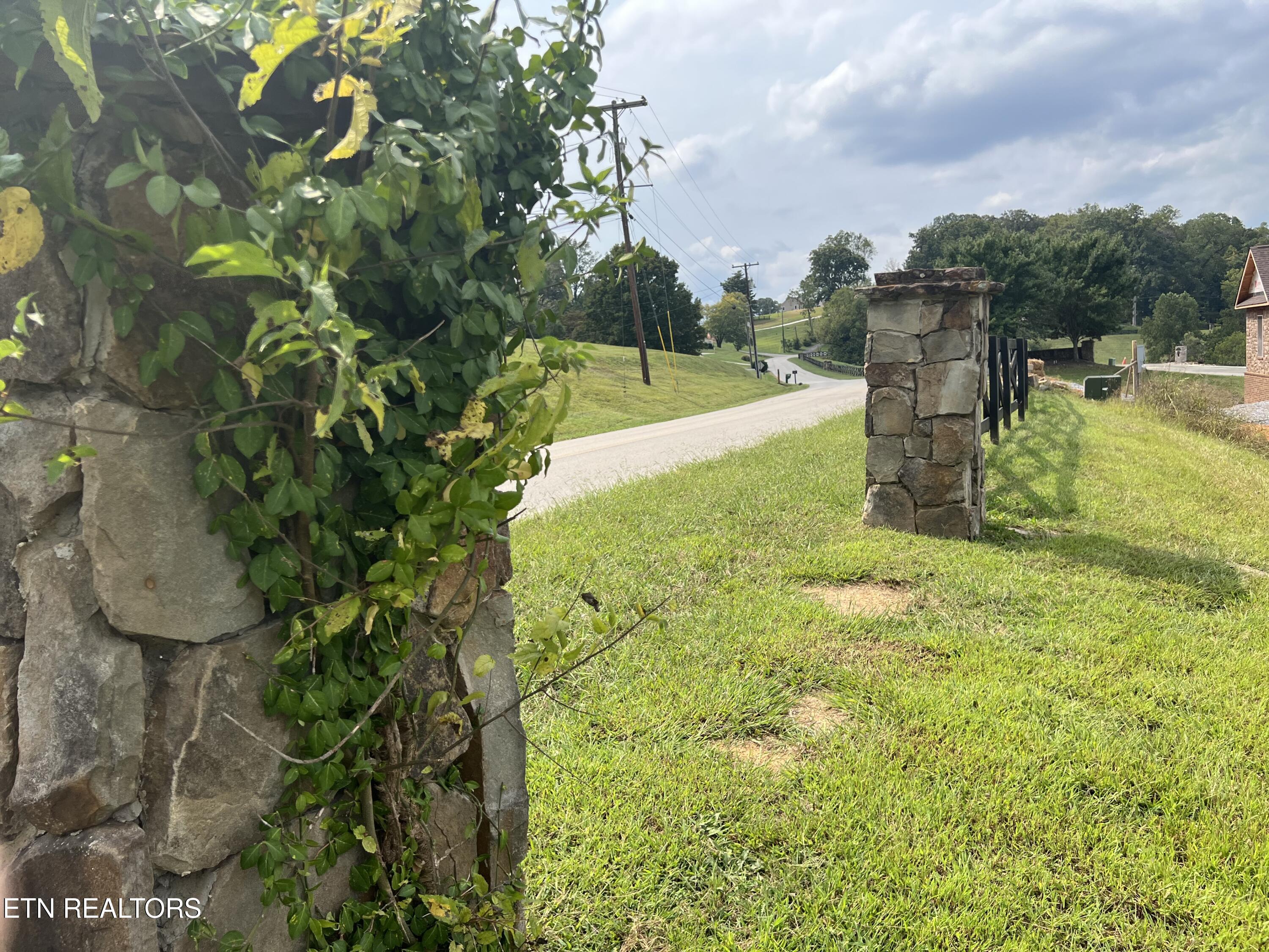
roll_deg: +4.3
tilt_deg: -6.5
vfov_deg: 53.1
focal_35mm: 26
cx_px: 634
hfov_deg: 67.3
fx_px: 953
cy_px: 476
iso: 50
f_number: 1.5
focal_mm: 5.7
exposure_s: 1/3968
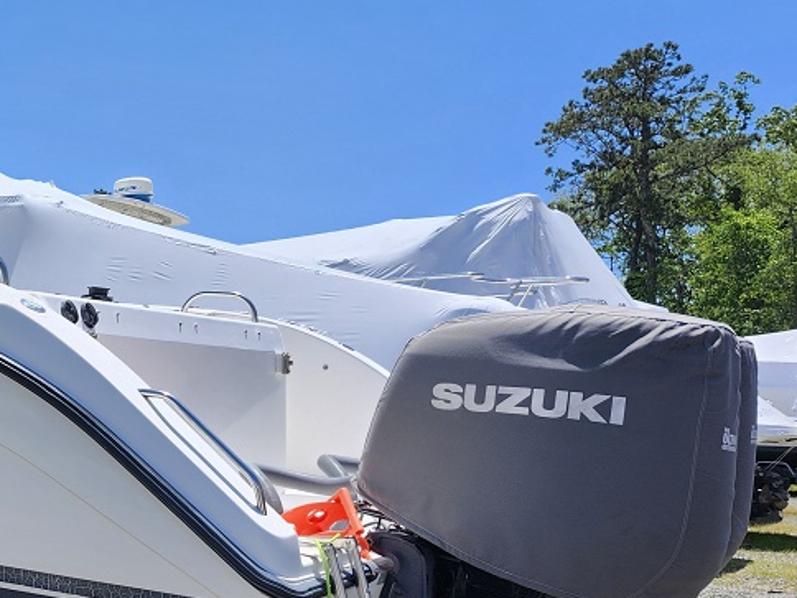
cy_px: 338
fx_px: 1312
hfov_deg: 29.9
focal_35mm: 57
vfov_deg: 25.6
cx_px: -110
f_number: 1.8
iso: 25
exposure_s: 1/1457
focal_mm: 5.54
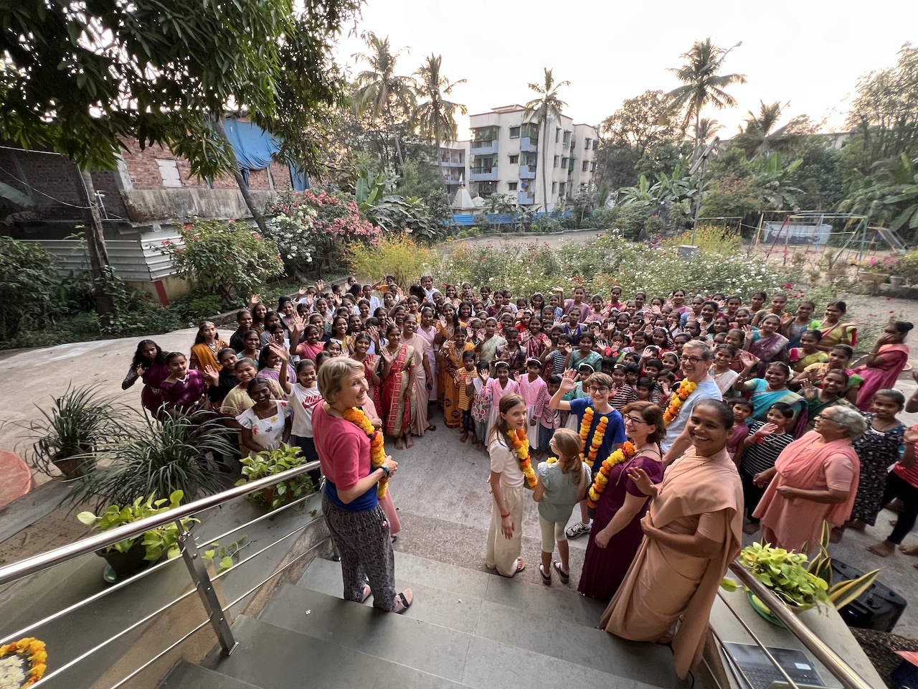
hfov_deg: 106.2
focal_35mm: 13
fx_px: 345
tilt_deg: -21.8
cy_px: 344
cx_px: 459
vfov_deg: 89.9
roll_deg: +1.3
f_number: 1.8
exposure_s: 1/99
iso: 160
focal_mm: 1.57
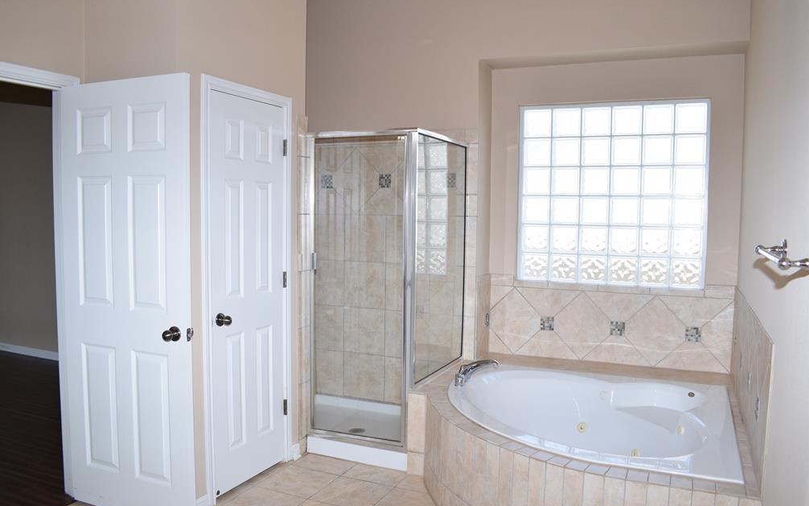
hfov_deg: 66.5
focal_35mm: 28
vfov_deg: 44.5
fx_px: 617
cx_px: 399
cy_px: 259
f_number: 6.3
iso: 400
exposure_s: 1/160
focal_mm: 18
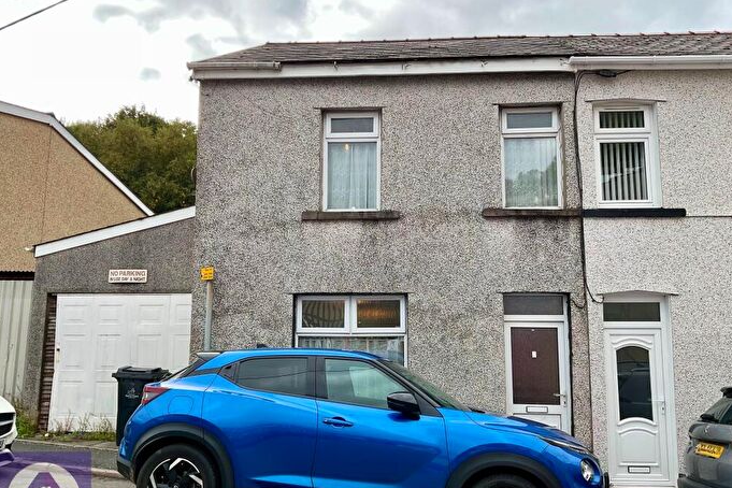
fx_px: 630
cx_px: 374
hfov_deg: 60.3
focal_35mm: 31
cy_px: 263
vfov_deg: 42.3
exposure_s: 1/461
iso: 16
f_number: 1.8
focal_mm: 3
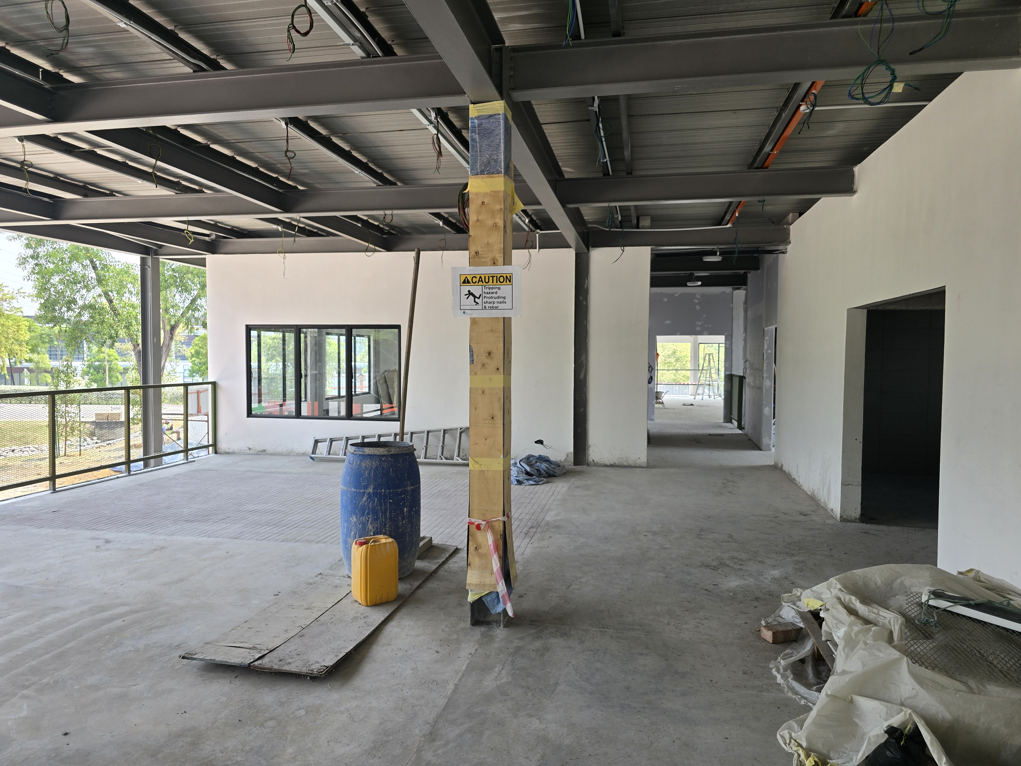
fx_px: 678
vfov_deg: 58.9
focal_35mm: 23
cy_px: 383
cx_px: 510
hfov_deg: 73.9
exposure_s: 1/180
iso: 32
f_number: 1.7
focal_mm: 6.3
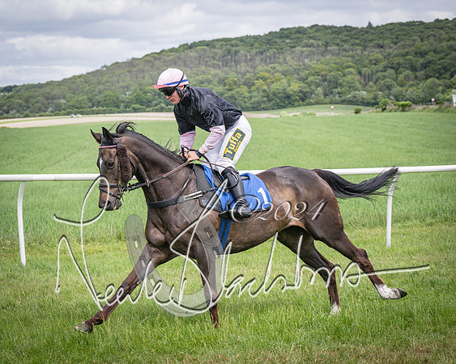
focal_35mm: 92
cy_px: 202
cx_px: 193
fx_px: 1247
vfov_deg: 16.6
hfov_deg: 20.7
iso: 400
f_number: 5
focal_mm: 70
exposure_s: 1/1600
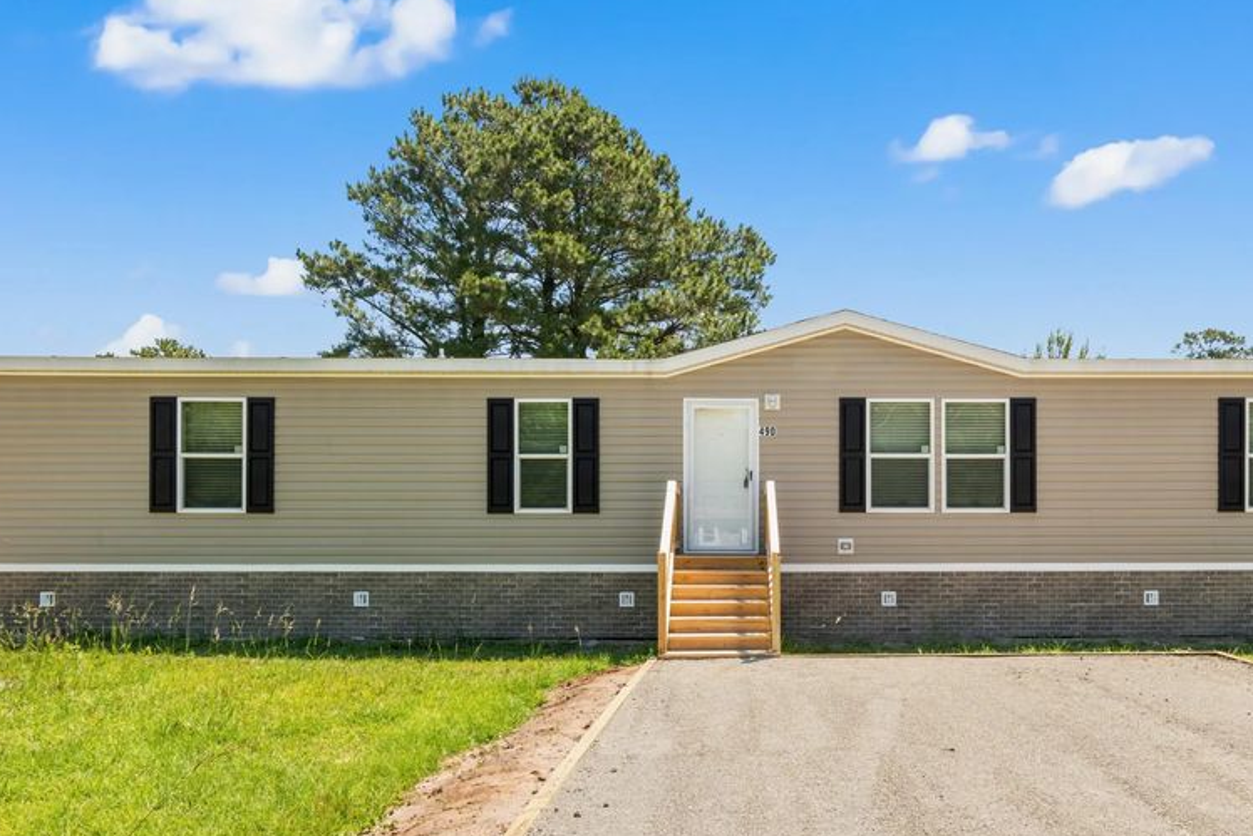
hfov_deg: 68.7
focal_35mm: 26
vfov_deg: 48.9
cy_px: 545
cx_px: 750
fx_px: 905
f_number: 8
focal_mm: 13
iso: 100
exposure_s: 1/200
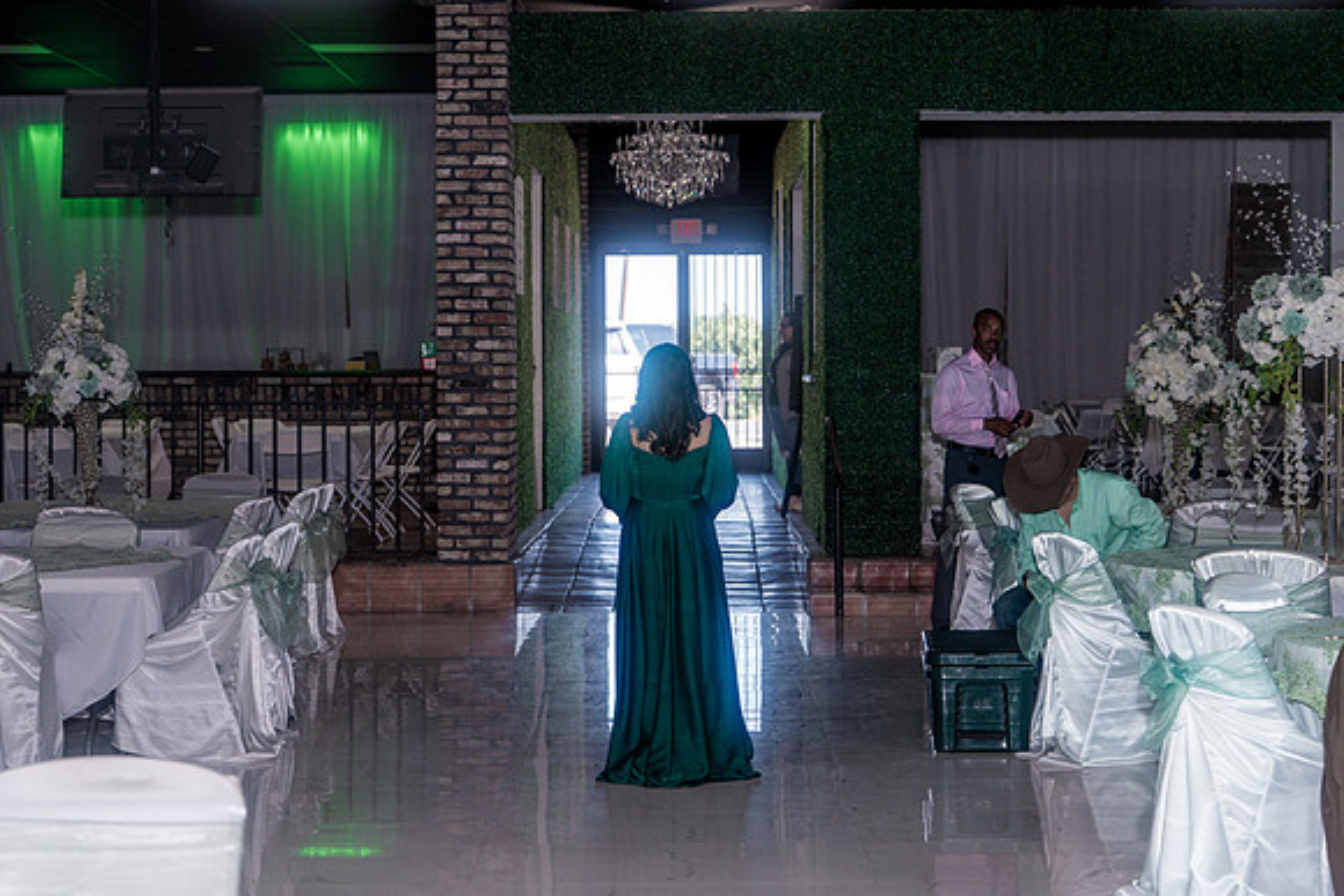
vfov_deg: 20.9
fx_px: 2431
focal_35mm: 65
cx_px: 672
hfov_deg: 30.9
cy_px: 448
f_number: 4
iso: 640
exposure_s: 1/250
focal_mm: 63
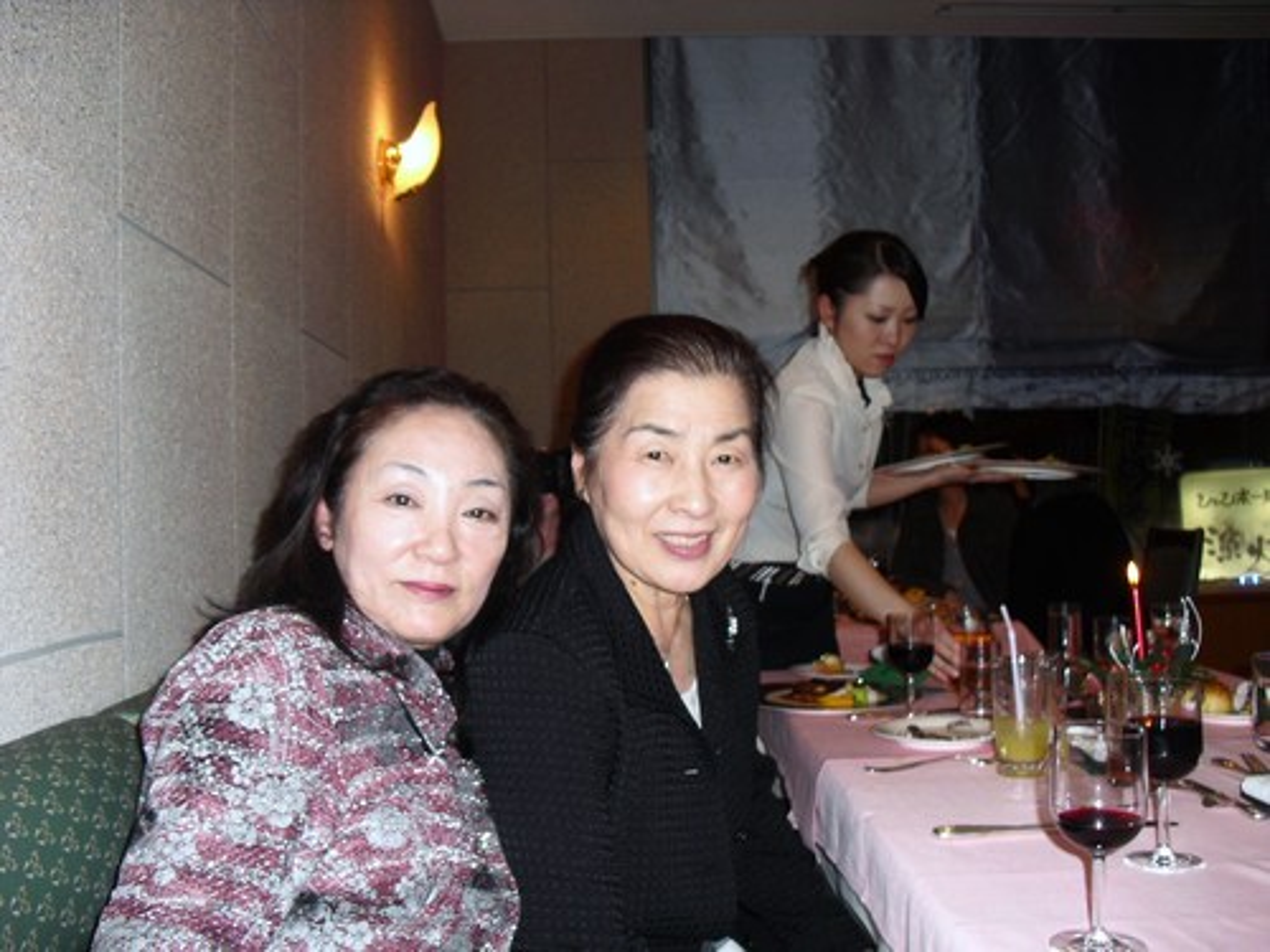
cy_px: 476
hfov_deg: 51.4
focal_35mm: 36
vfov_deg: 39.7
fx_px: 1321
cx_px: 635
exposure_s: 1/60
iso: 200
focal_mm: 6.3
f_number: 3.1
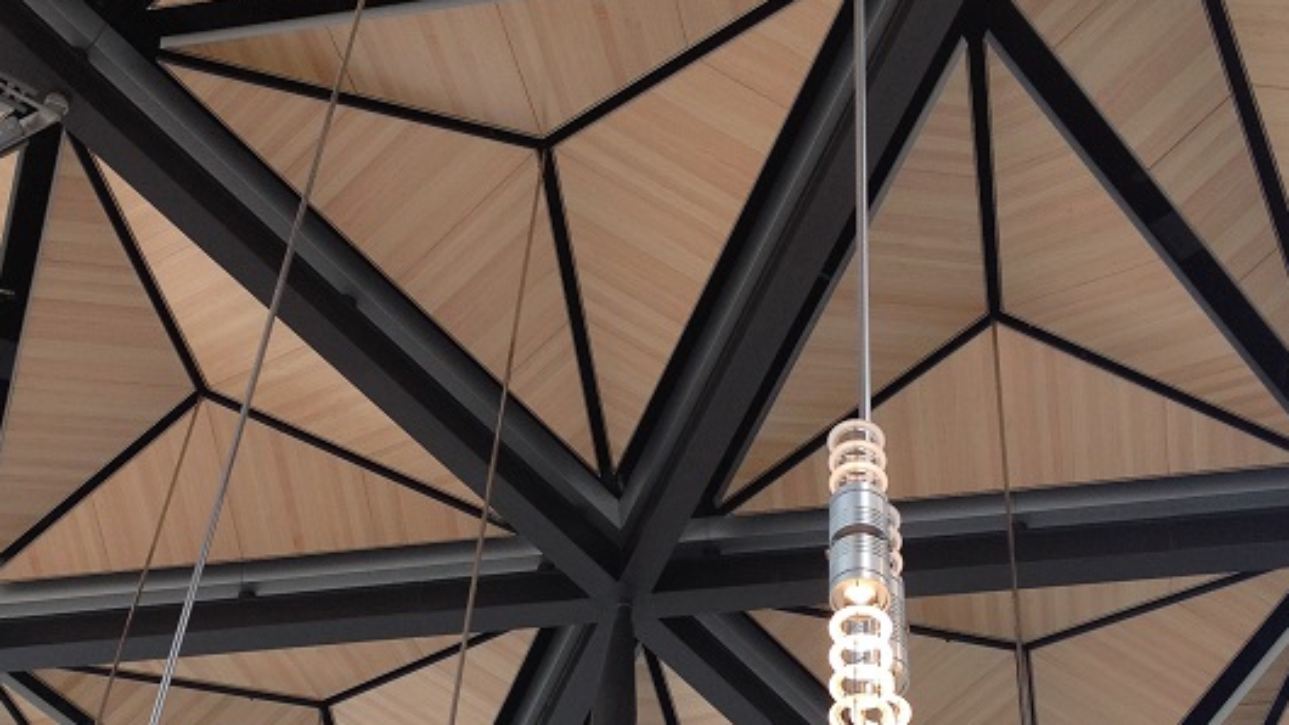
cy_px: 618
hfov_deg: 29.3
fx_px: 2461
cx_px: 518
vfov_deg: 16.6
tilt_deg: +47.2
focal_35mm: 72
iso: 50
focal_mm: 4.28
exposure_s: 1/195
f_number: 2.4
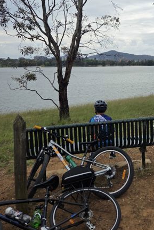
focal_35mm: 37
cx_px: 127
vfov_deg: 50.6
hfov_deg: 34.6
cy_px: 70
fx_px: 237
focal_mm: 5.4
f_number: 1.8
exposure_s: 1/4771
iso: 80
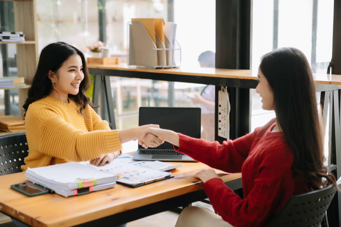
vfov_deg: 23.4
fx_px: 549
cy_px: 114
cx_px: 170
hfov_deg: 34.5
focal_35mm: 58
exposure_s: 1/125
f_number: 2.8
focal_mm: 58
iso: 400
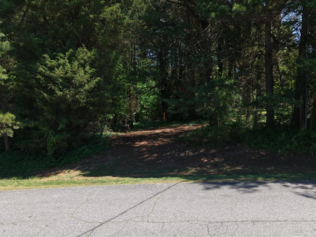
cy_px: 118
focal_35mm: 32
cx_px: 148
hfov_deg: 56.8
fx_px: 292
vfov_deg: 44.2
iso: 150
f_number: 1.8
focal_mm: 8.67
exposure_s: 1/50
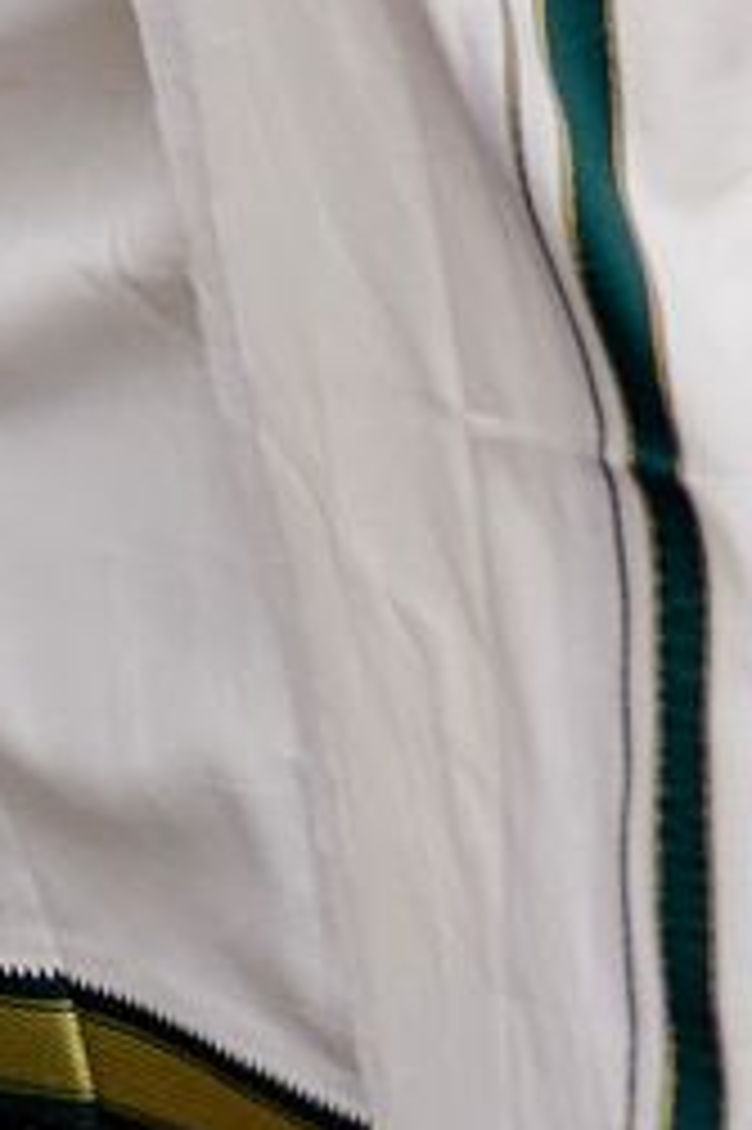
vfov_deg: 7.0
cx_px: -788
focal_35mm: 272
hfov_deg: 5.0
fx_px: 8534
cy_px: -1999
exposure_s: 1/800
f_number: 1.8
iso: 160
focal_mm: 35
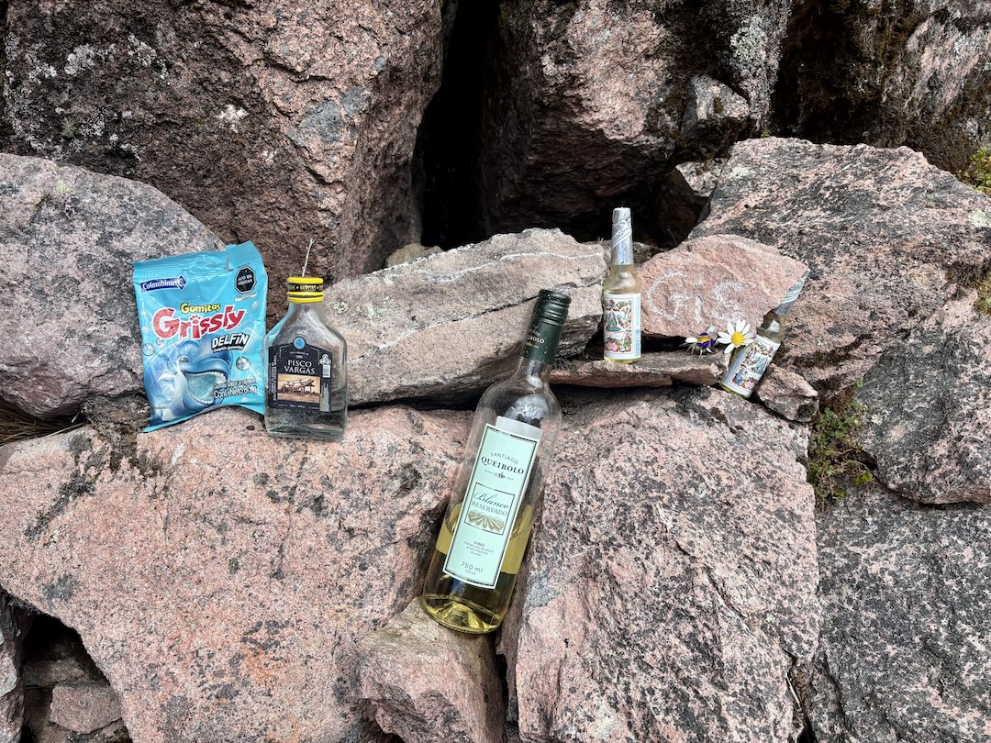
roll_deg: +3.7
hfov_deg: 67.3
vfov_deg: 53.1
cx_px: 496
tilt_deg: -29.8
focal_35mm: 26
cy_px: 372
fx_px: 744
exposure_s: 1/1550
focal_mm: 5.96
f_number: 1.6
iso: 50
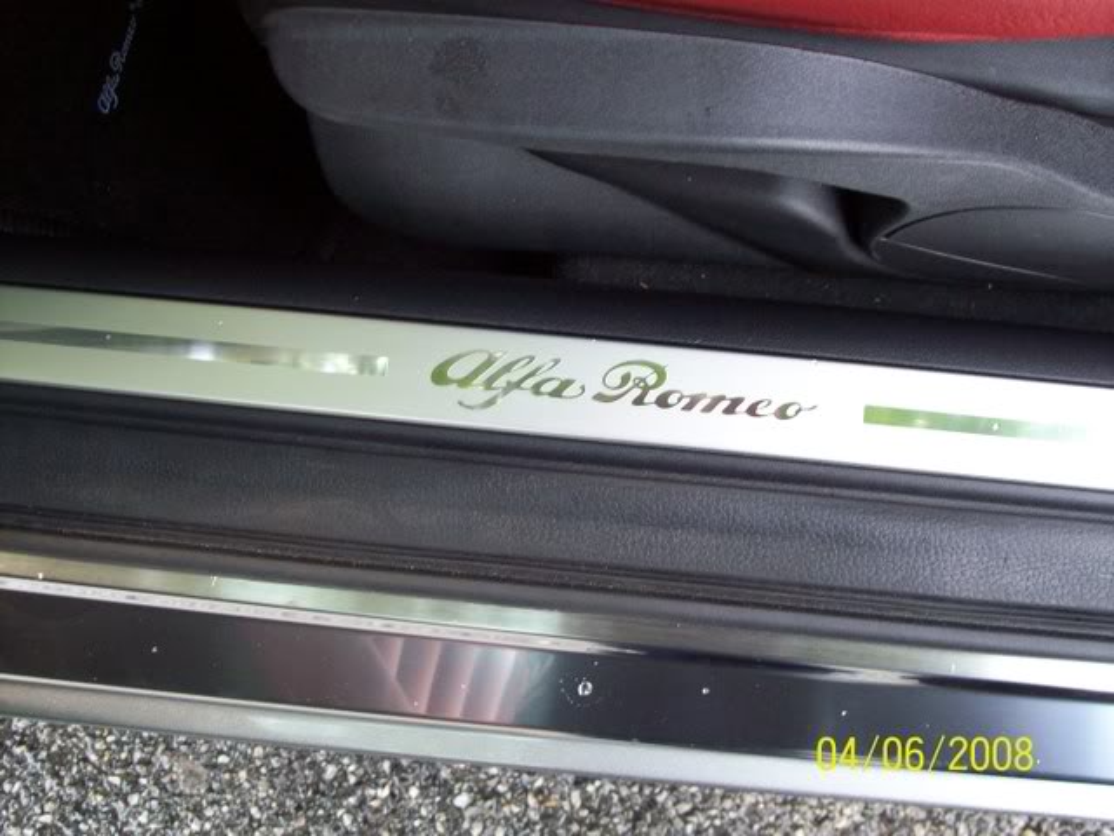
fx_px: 1448
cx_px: 557
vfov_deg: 32.2
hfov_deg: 42.1
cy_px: 418
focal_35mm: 45
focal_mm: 7.6
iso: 160
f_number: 3
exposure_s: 1/11.5
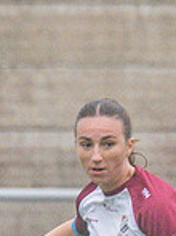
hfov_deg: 0.4
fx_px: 27570
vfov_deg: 0.5
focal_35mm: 4061
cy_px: 359
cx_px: 237
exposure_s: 1/1600
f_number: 4
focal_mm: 300
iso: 1100
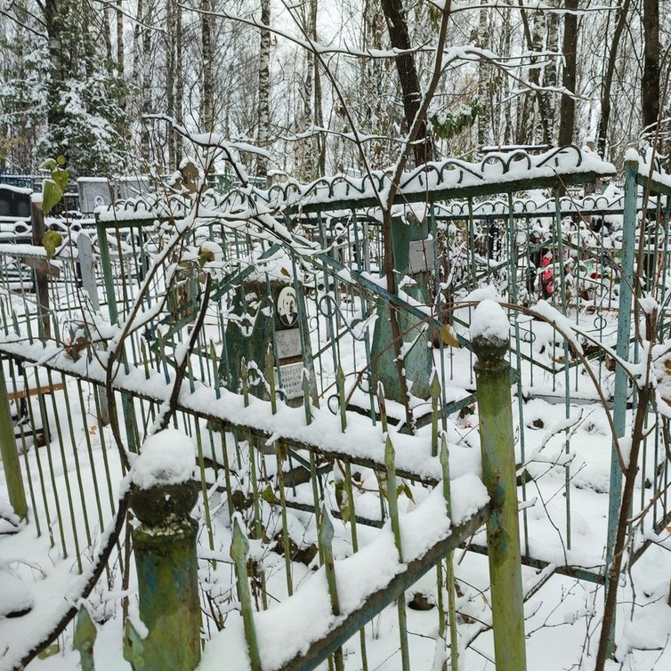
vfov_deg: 54.0
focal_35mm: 30
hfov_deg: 52.9
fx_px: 658
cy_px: 330
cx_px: 453
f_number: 1.9
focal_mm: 6.04
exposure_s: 1/50
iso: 74
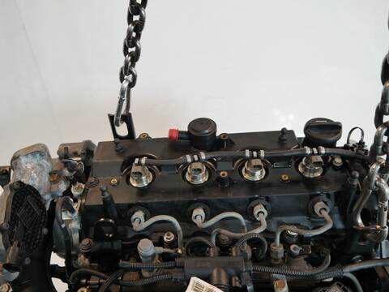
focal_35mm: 28
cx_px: 194
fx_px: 315
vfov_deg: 49.7
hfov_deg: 63.4
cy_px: 146
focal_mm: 14
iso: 500
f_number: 3.5
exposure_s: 1/125
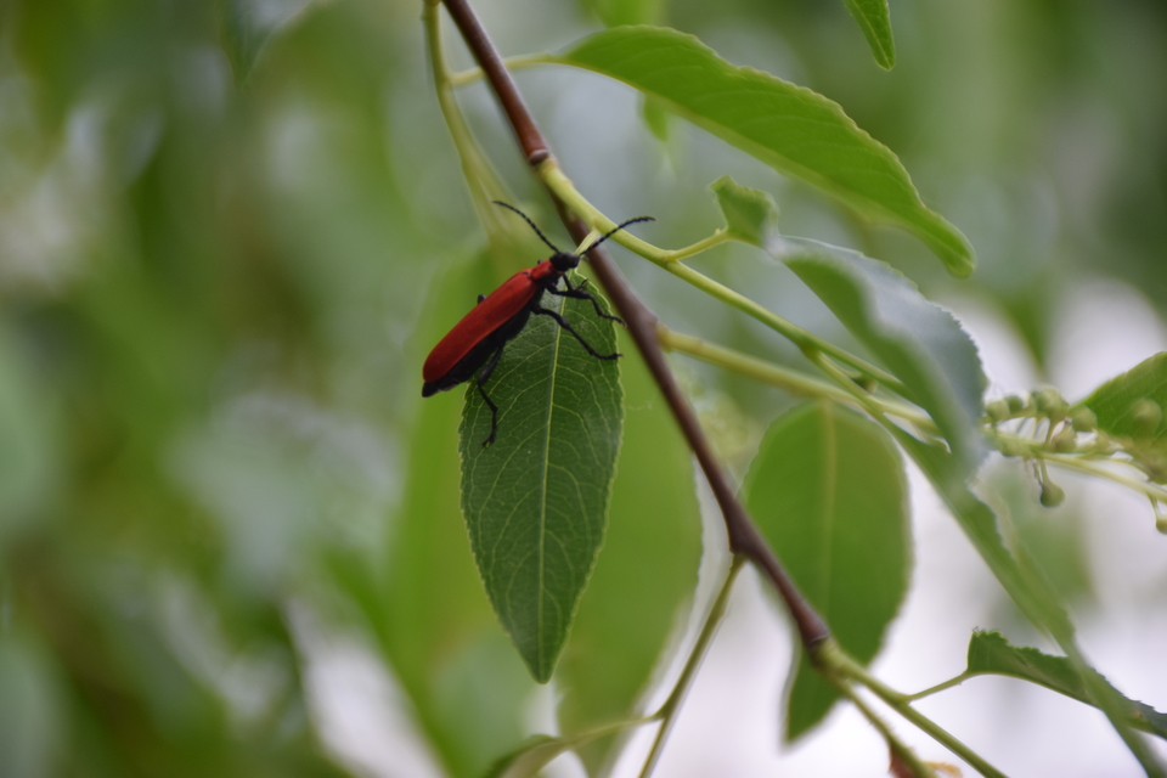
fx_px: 6807
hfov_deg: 9.8
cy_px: 389
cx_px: 584
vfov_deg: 6.5
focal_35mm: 210
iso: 400
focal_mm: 140
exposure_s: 1/400
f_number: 6.3
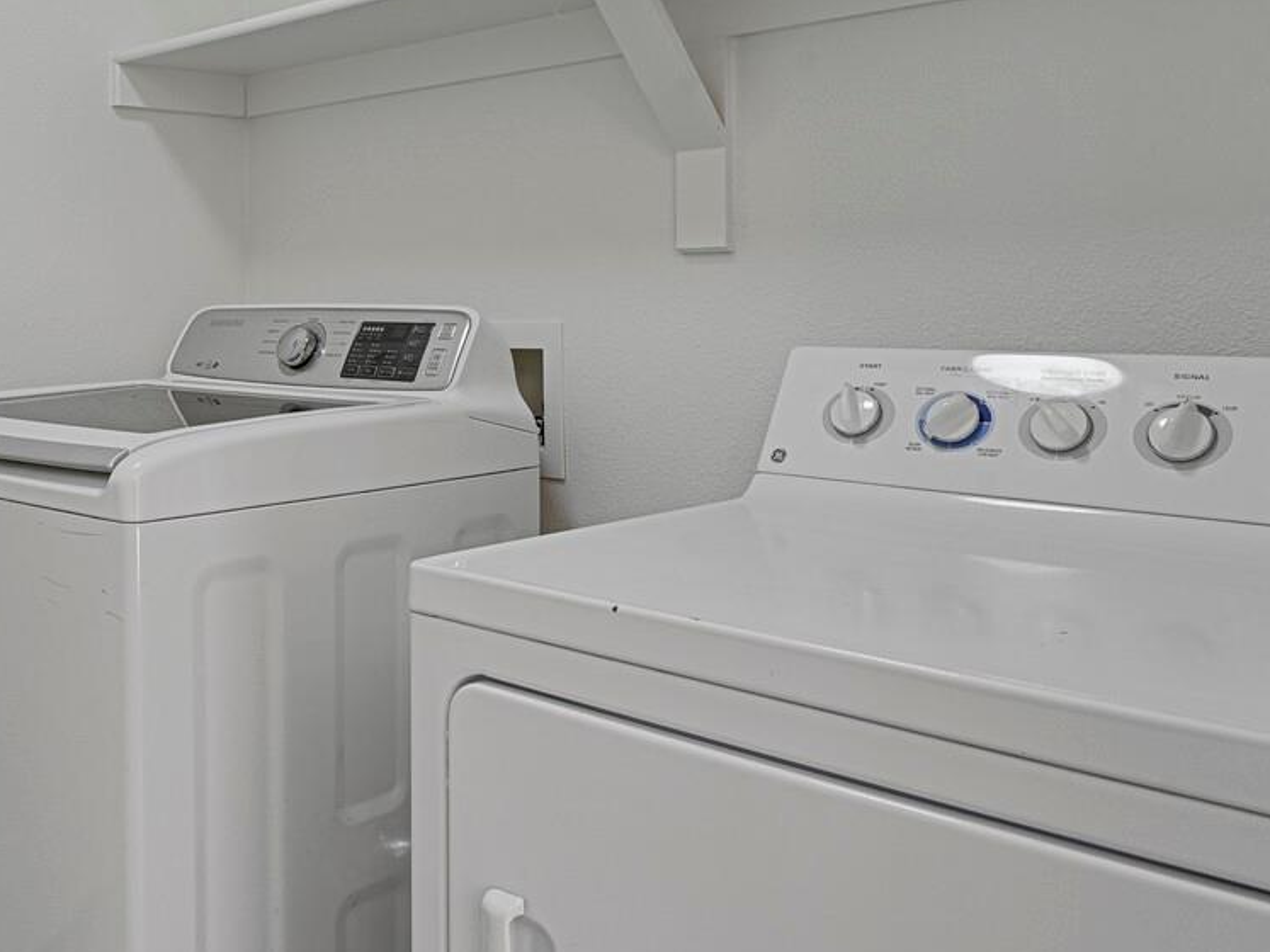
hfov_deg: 49.1
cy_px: 291
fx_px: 1284
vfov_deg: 40.0
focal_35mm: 35
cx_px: 224
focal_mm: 17
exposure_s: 1/2
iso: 250
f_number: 8
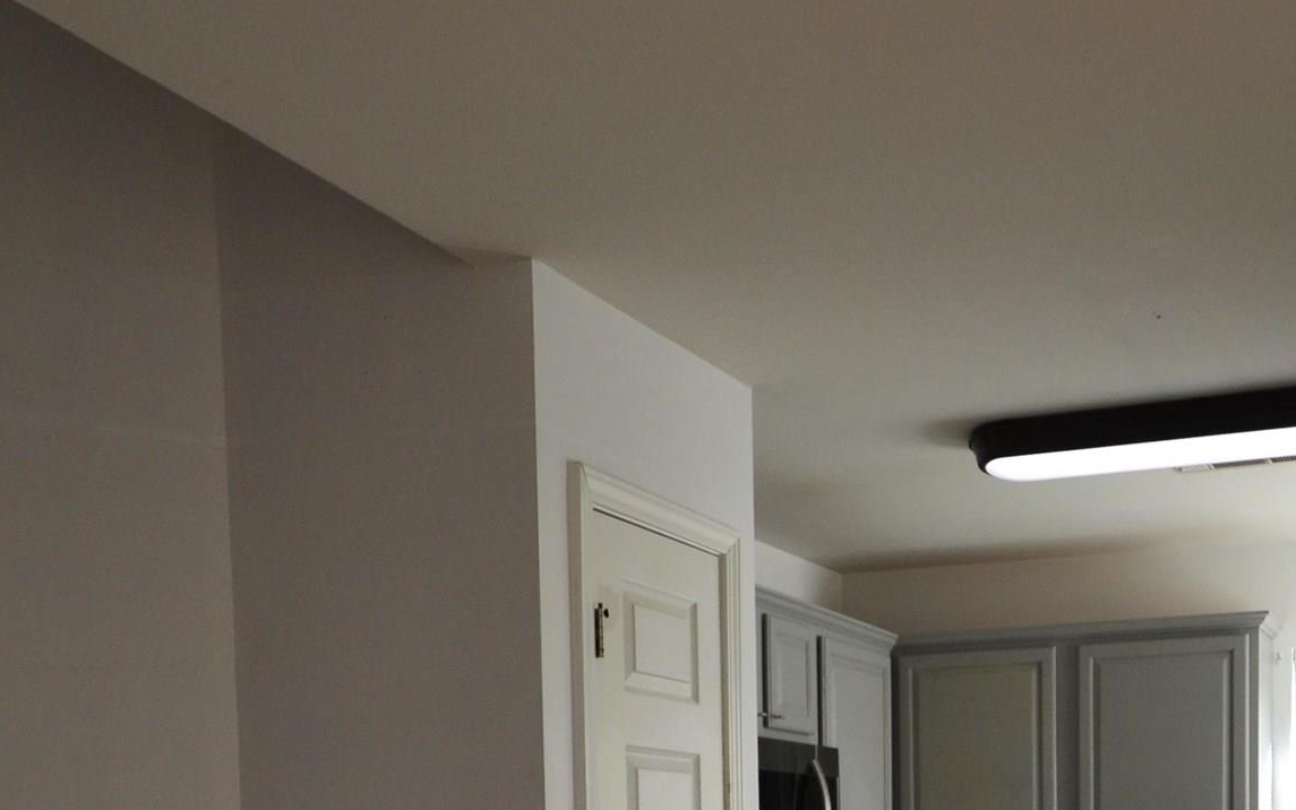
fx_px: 1448
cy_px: 863
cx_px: 956
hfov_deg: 46.6
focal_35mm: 41
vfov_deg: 28.7
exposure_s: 1/60
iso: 400
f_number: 8
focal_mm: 10
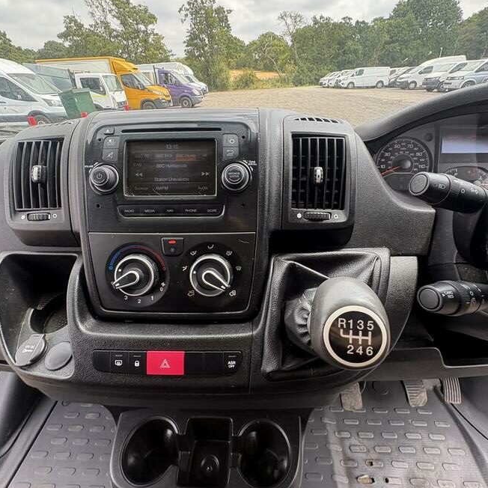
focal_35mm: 17
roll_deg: -4.4
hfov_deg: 84.0
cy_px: 226
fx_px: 271
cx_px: 248
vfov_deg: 83.8
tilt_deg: -27.9
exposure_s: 1/147
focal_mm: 2.22
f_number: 2.2
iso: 64
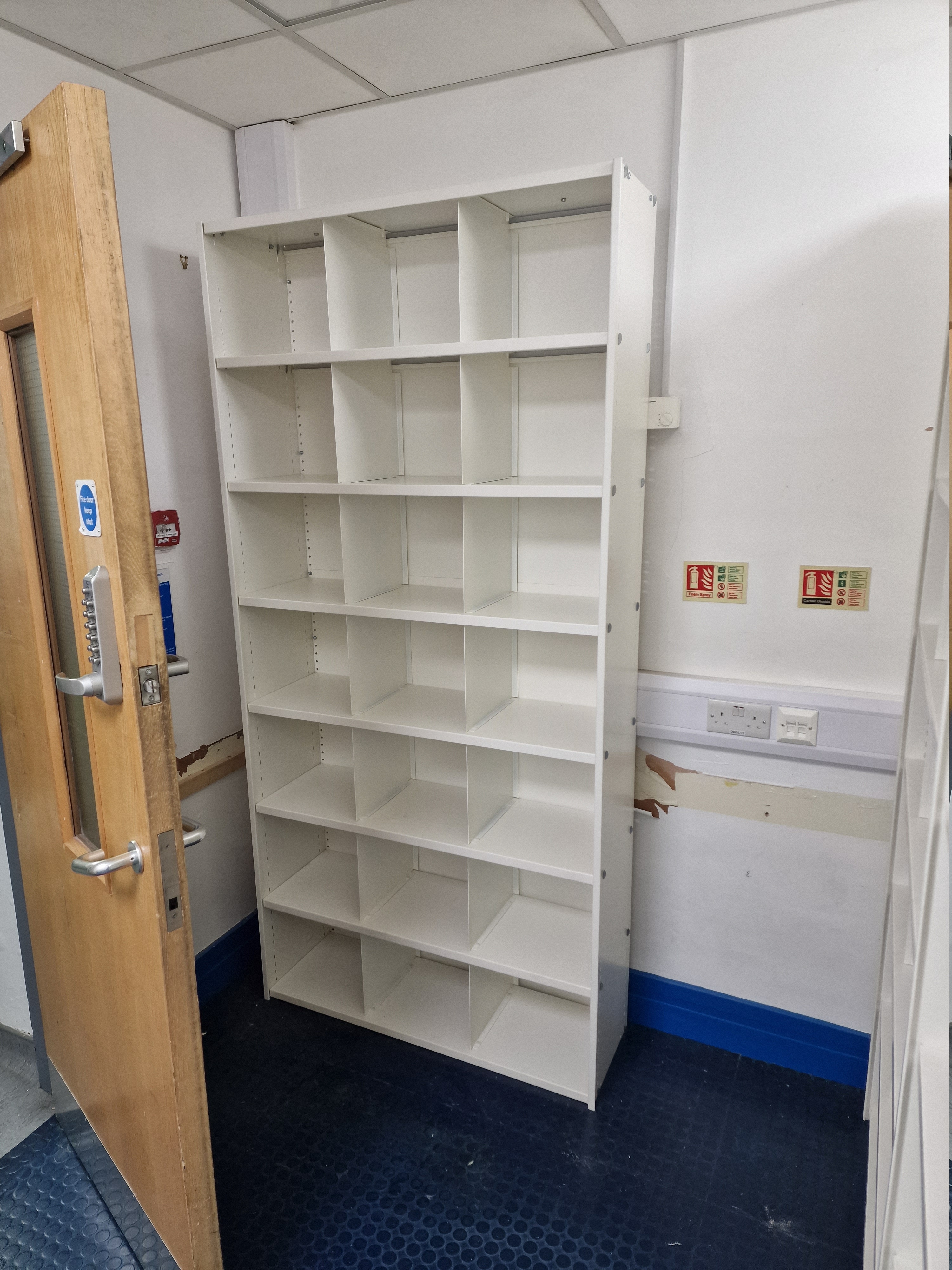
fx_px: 843
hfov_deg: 58.9
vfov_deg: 73.9
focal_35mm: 23
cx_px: 476
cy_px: 635
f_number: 1.8
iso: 250
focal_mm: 6.4
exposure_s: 1/100
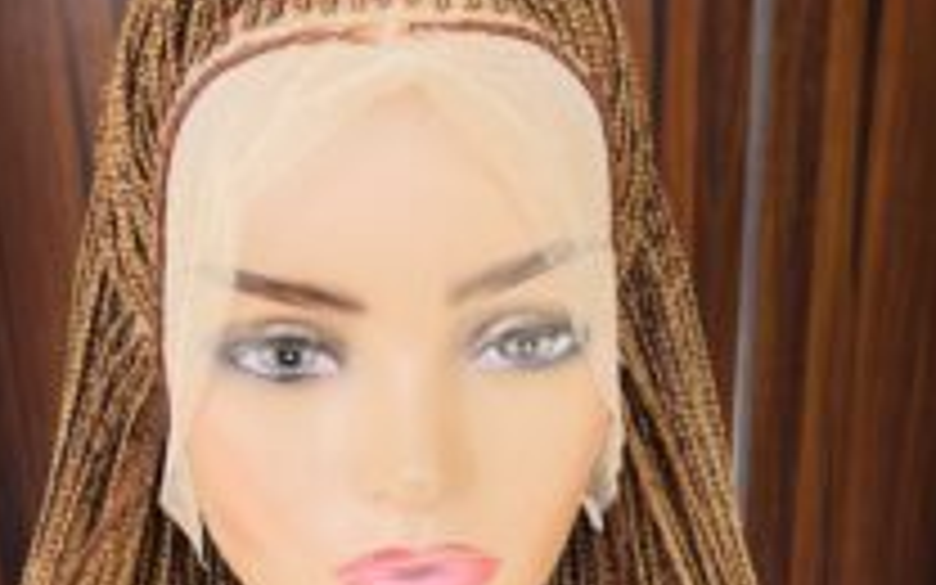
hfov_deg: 39.4
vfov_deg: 25.2
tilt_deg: -20.4
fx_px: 1301
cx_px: 364
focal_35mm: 51
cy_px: 378
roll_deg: +2.8
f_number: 1.6
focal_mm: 5.1
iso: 50
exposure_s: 1/395
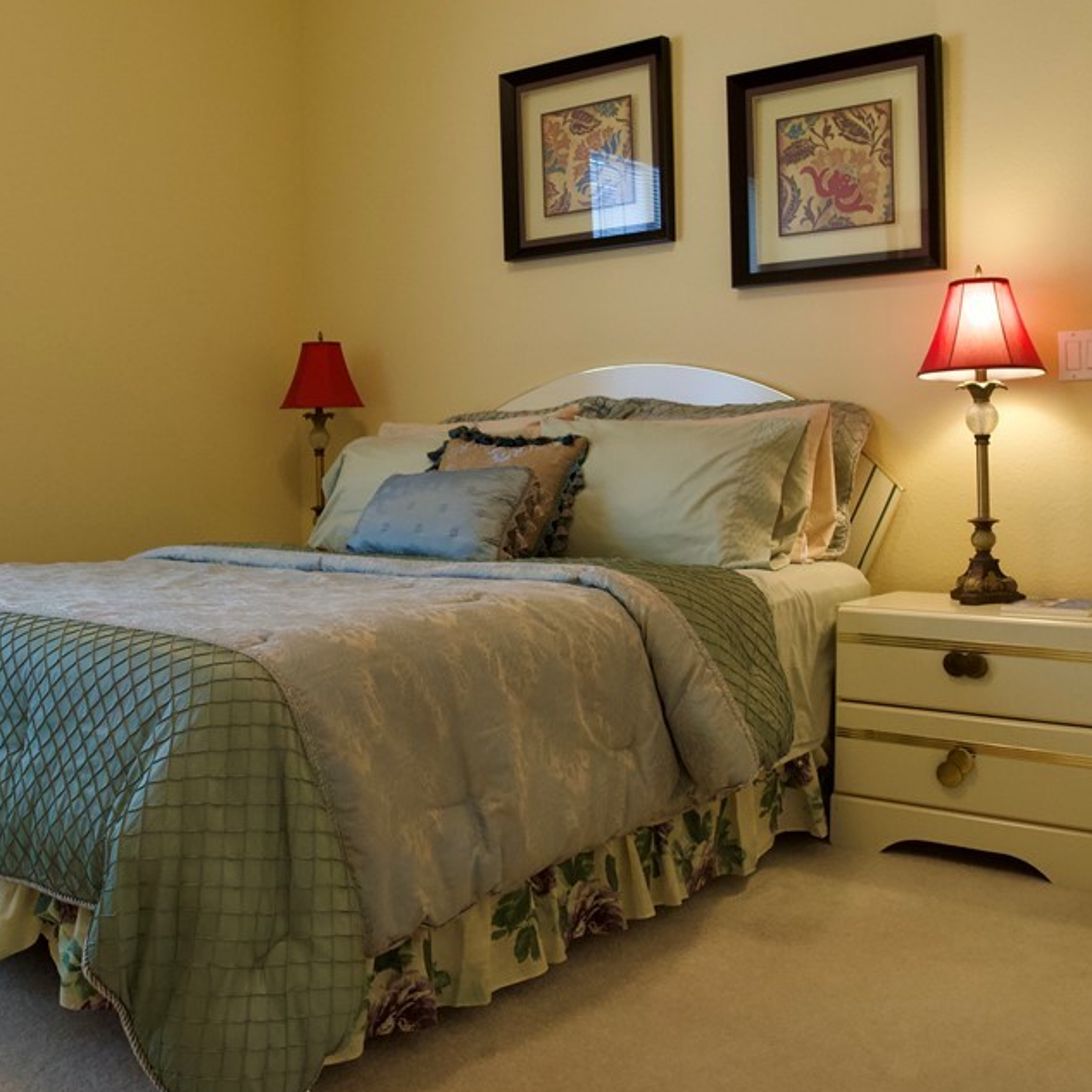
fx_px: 1249
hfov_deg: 46.9
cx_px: 430
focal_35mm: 35
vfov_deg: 47.2
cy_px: 493
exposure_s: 1/160
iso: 1600
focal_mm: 16
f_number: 4
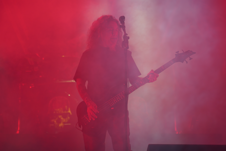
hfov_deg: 19.5
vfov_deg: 13.0
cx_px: 113
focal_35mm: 105
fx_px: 659
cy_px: 76
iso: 250
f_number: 4
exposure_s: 1/125
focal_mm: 105
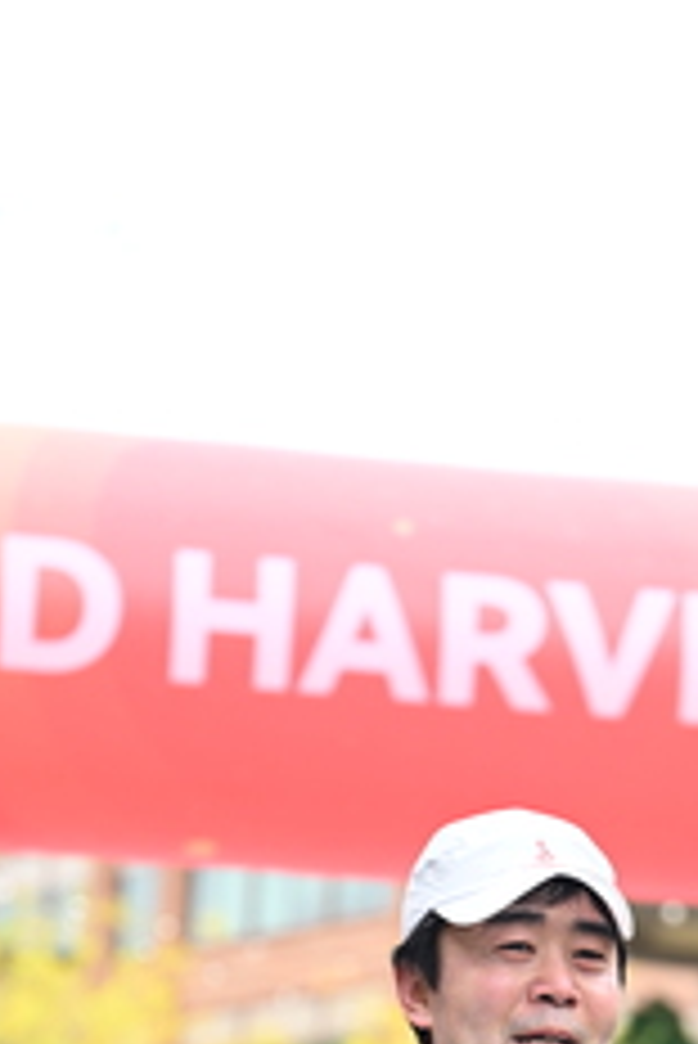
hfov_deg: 8.3
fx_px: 4820
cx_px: 516
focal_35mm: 166
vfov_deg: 12.1
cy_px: 1179
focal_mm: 70
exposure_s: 1/1600
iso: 640
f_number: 2.8
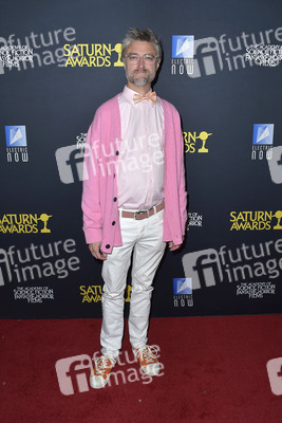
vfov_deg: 65.5
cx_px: 141
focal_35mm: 28
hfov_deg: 46.4
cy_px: 212
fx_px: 329
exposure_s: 1/250
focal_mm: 28
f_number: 6.3
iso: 250
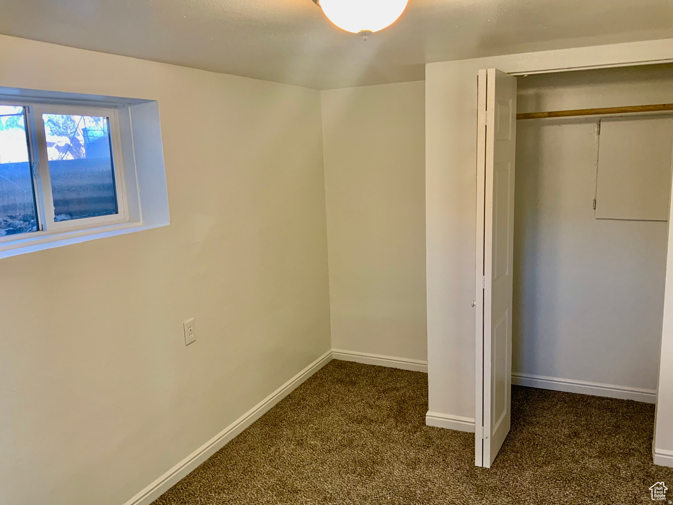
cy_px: 252
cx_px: 336
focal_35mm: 29
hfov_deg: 61.7
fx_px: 564
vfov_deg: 48.2
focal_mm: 3
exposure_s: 1/60
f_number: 1.8
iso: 64
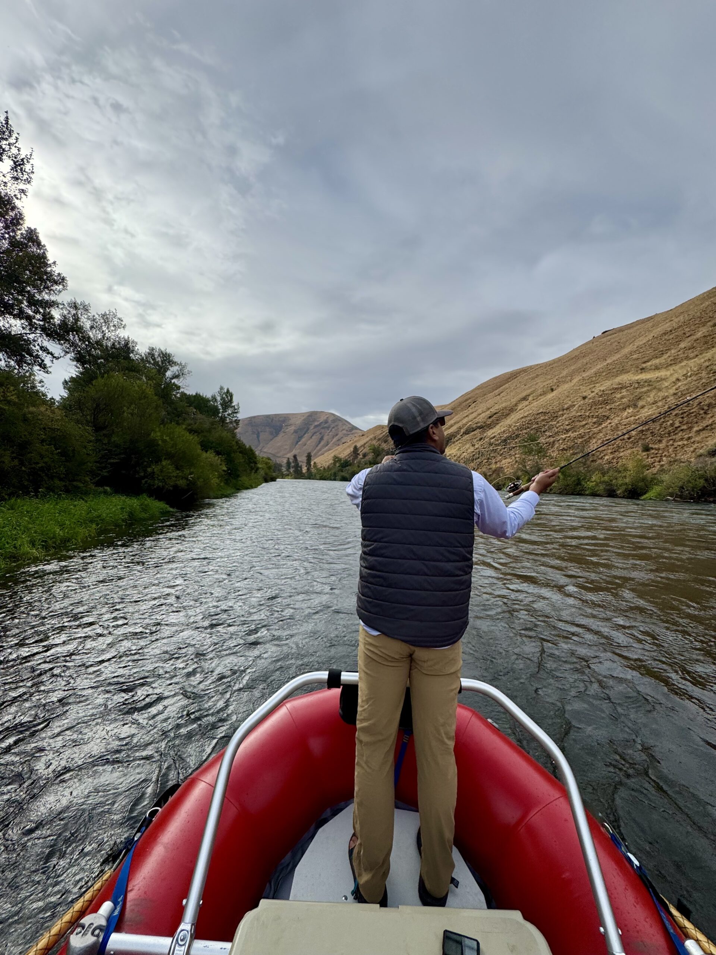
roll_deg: -0.5
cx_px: 358
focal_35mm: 14
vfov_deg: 102.1
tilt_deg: +3.8
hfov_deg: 85.7
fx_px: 386
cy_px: 478
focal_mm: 2.22
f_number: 2.2
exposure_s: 1/2674
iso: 50
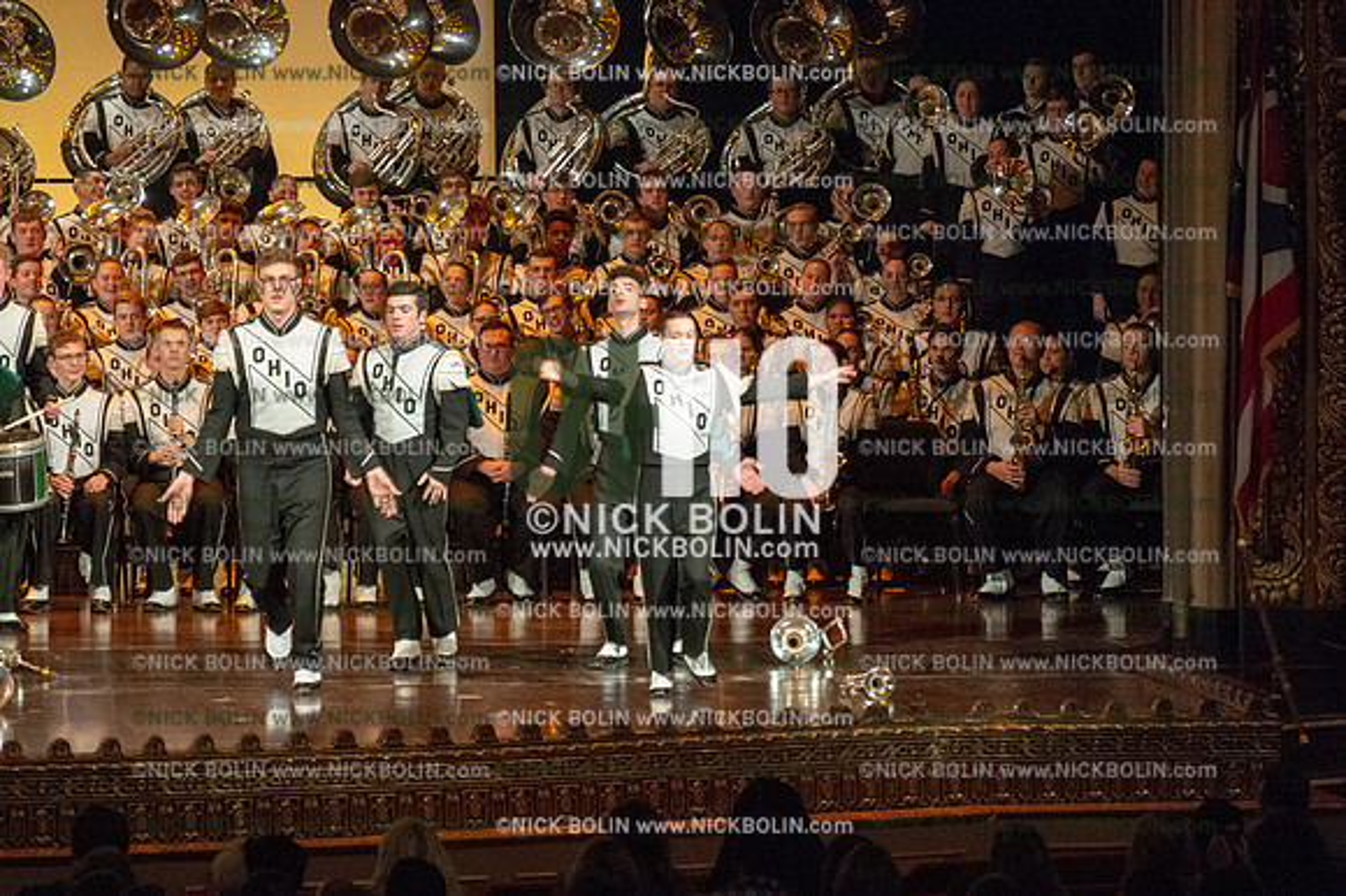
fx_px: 7100
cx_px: 673
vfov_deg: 7.2
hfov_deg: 10.8
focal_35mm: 190
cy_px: 448
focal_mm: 190
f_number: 5.6
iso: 8000
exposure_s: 1/320
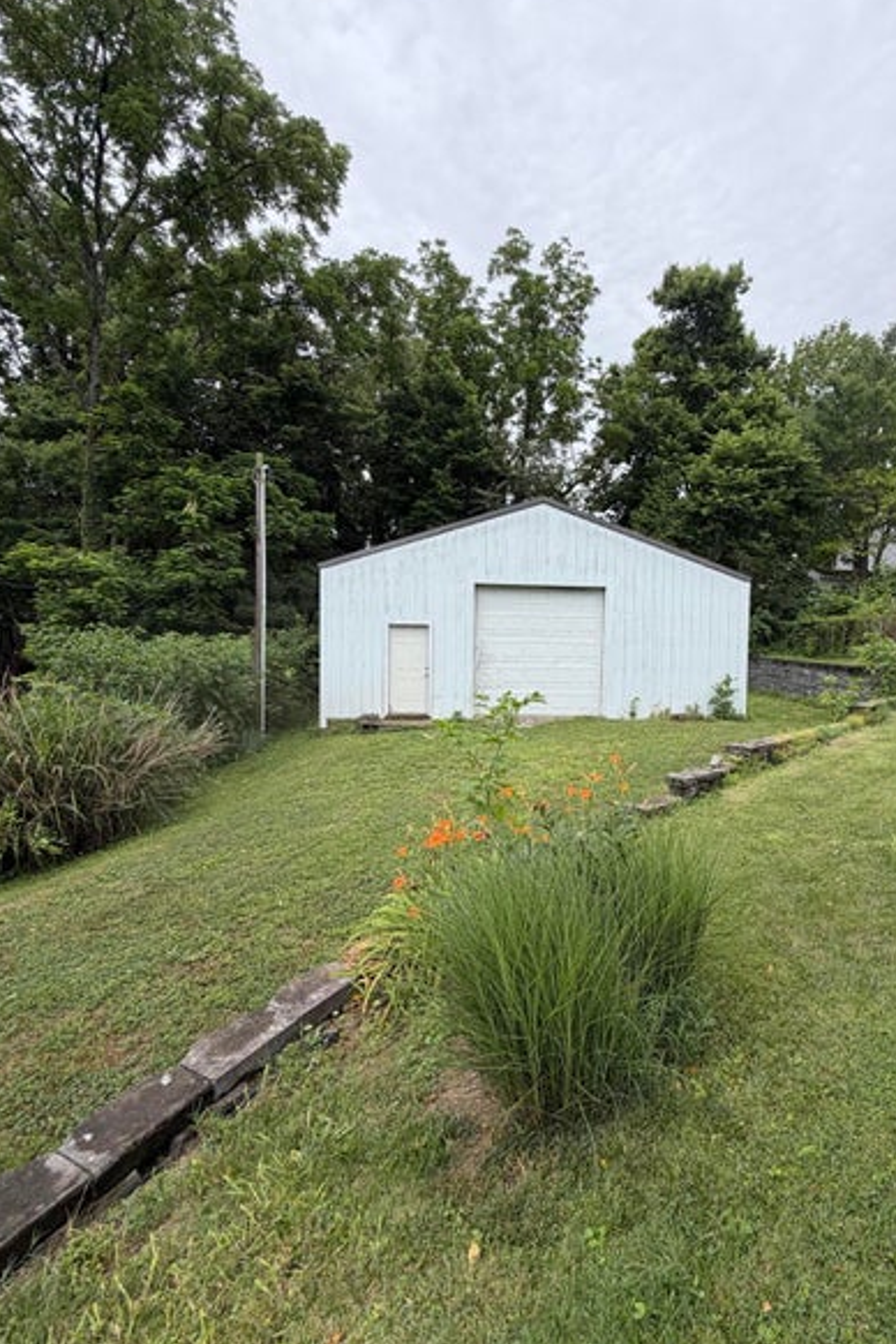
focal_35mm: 16
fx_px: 597
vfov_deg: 96.7
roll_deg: -1.5
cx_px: 550
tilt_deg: -2.3
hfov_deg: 72.7
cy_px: 667
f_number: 2.2
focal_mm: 2.22
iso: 40
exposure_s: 1/638
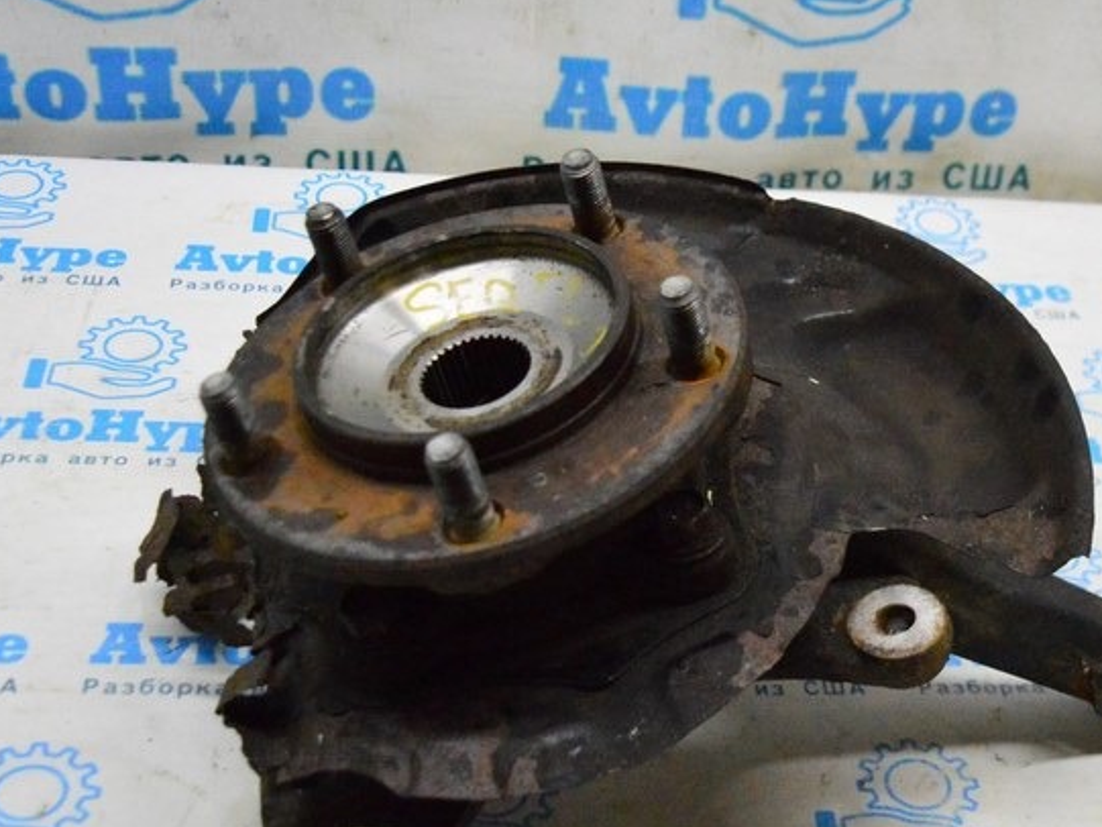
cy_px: 388
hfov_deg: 31.7
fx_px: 1911
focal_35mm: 60
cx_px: 790
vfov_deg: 24.4
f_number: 3.8
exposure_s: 1/800
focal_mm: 22
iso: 6400
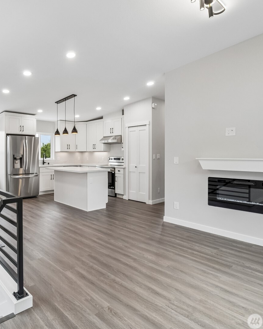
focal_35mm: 22
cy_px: 162
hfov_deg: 59.6
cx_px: 64
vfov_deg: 75.0
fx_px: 214
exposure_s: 1/15
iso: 250
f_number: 9
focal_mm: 10
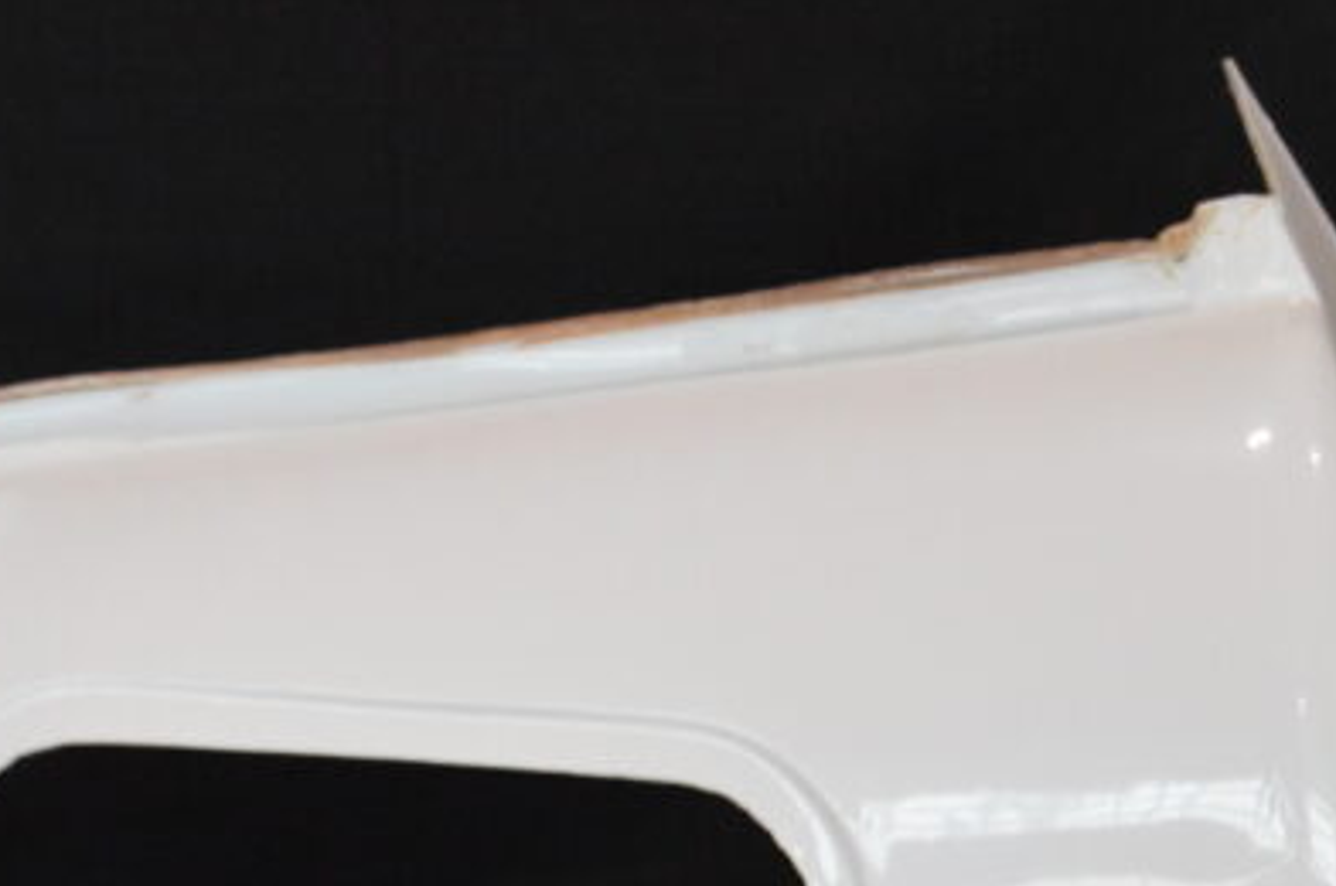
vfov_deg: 6.7
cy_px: 850
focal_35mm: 204
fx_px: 7558
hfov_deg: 10.1
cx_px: 334
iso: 2500
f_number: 5.6
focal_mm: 52
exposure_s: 1/60
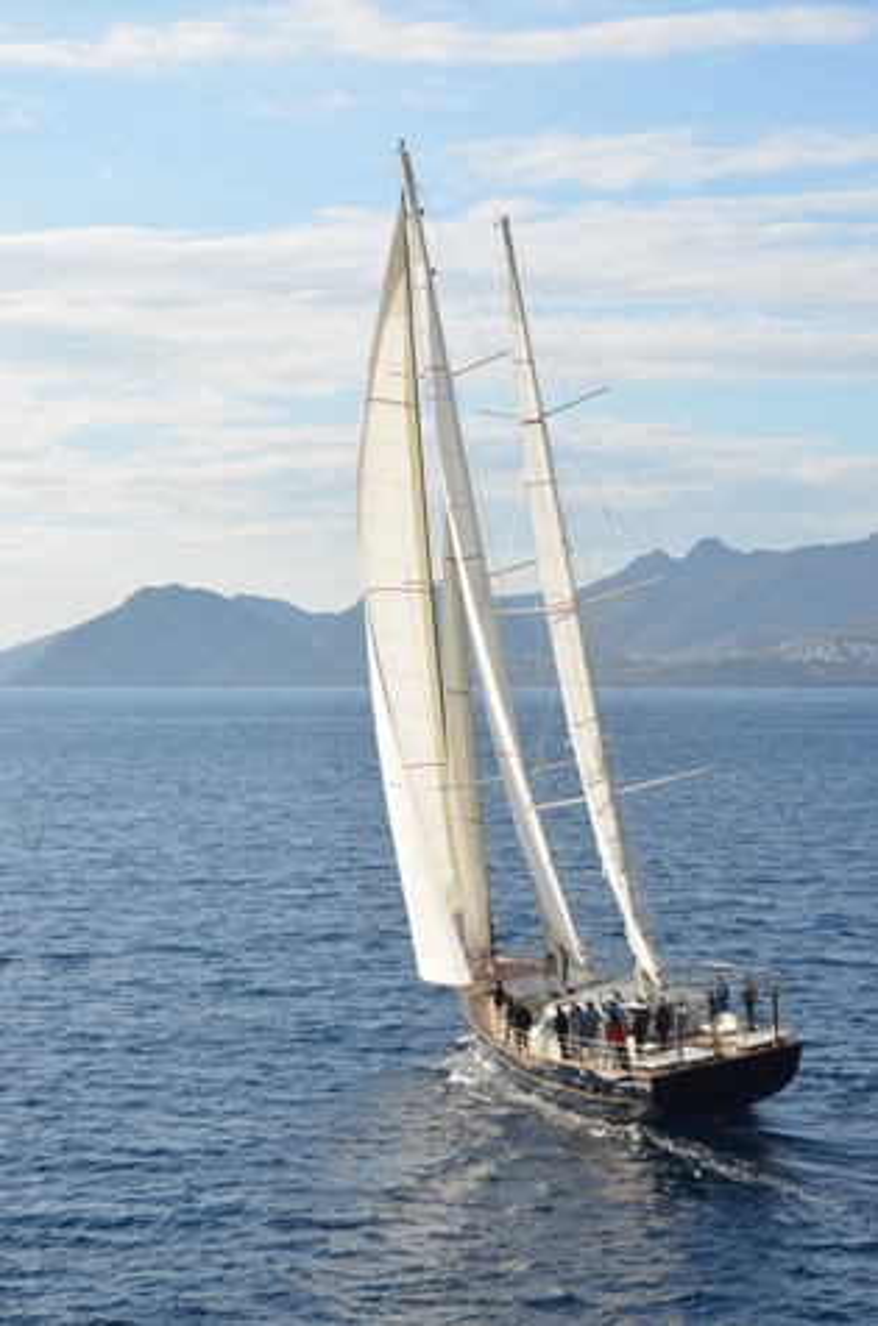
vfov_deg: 26.0
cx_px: 439
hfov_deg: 17.4
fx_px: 2868
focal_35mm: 78
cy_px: 663
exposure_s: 1/320
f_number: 9
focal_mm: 52
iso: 100
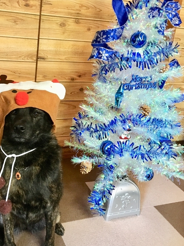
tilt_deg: -19.6
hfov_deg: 35.7
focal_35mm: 40
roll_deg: -6.3
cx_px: 67
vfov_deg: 46.7
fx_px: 283
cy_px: 106
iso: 200
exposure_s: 1/20
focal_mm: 4.15
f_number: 2.2
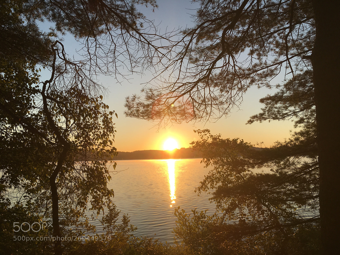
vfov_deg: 48.2
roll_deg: +1.3
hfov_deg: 61.7
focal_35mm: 29
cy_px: 128
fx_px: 285
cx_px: 170
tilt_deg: +6.4
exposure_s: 1/1326
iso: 25
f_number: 2.2
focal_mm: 4.15
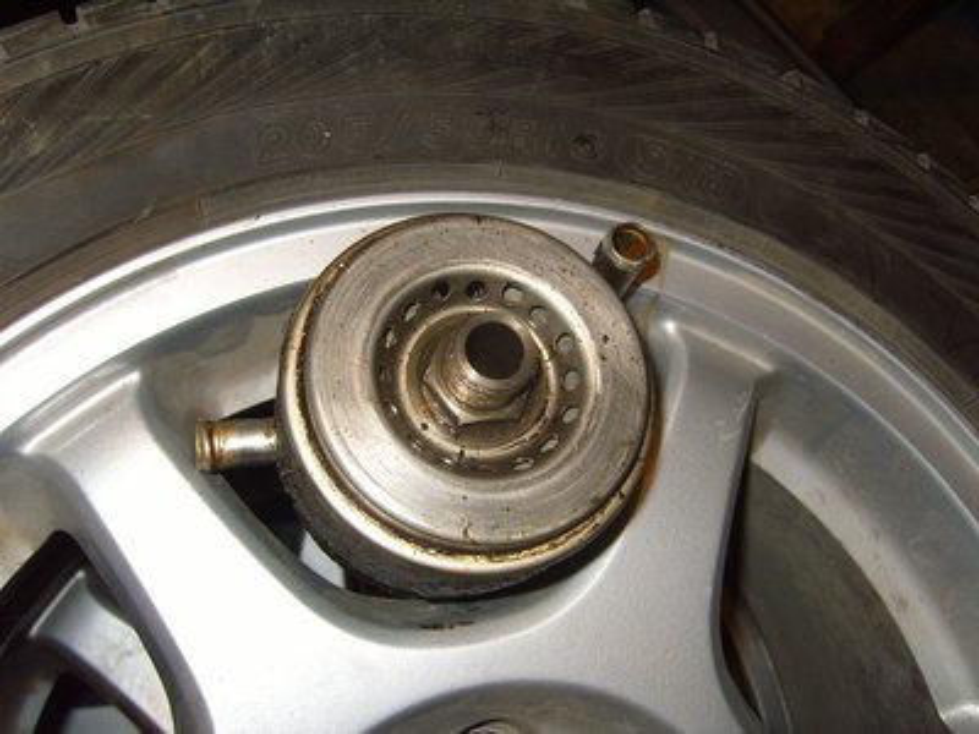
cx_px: 490
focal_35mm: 35
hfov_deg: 52.6
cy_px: 367
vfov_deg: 40.7
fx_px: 990
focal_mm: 7.4
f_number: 2.8
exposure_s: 1/30
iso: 100
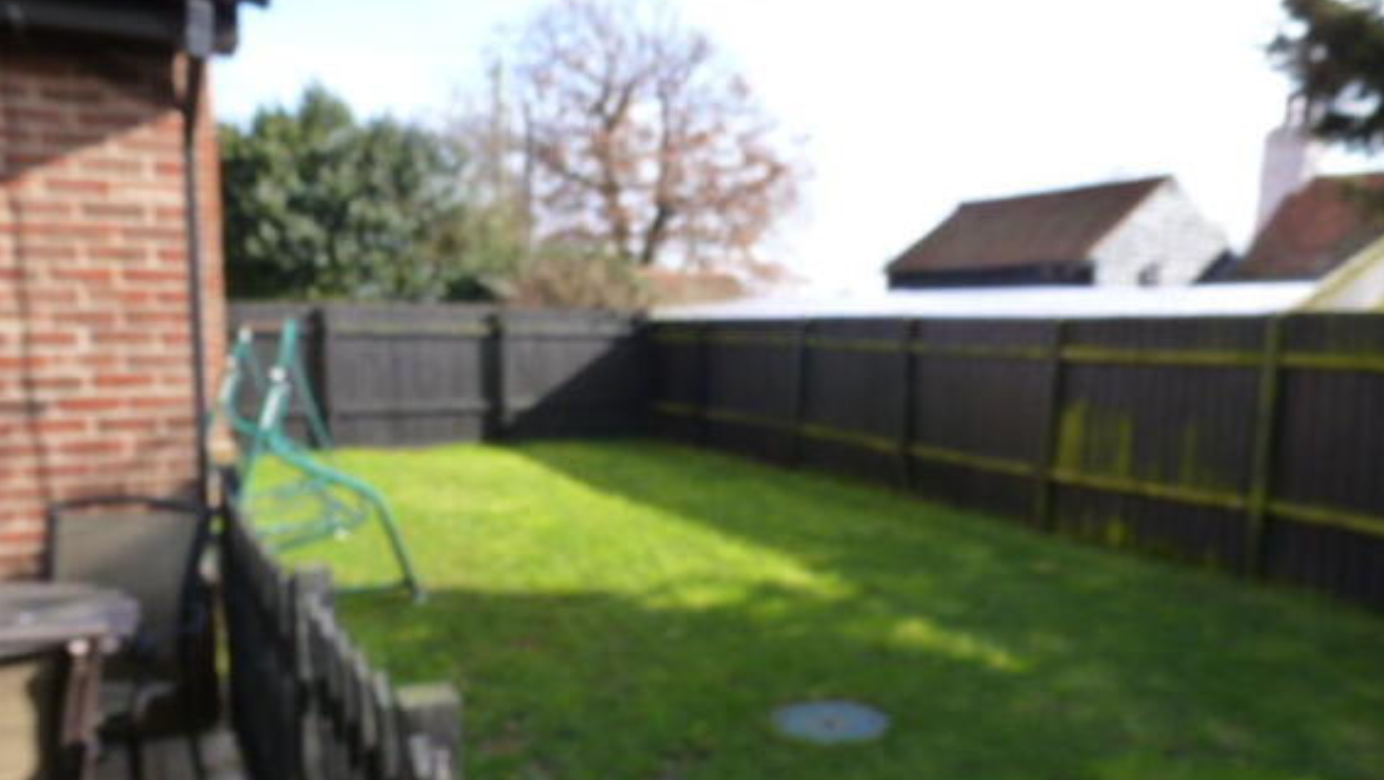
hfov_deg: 69.8
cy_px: 443
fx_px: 991
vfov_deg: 42.9
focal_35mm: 27
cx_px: 696
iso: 250
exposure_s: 1/200
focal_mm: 4.3
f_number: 4
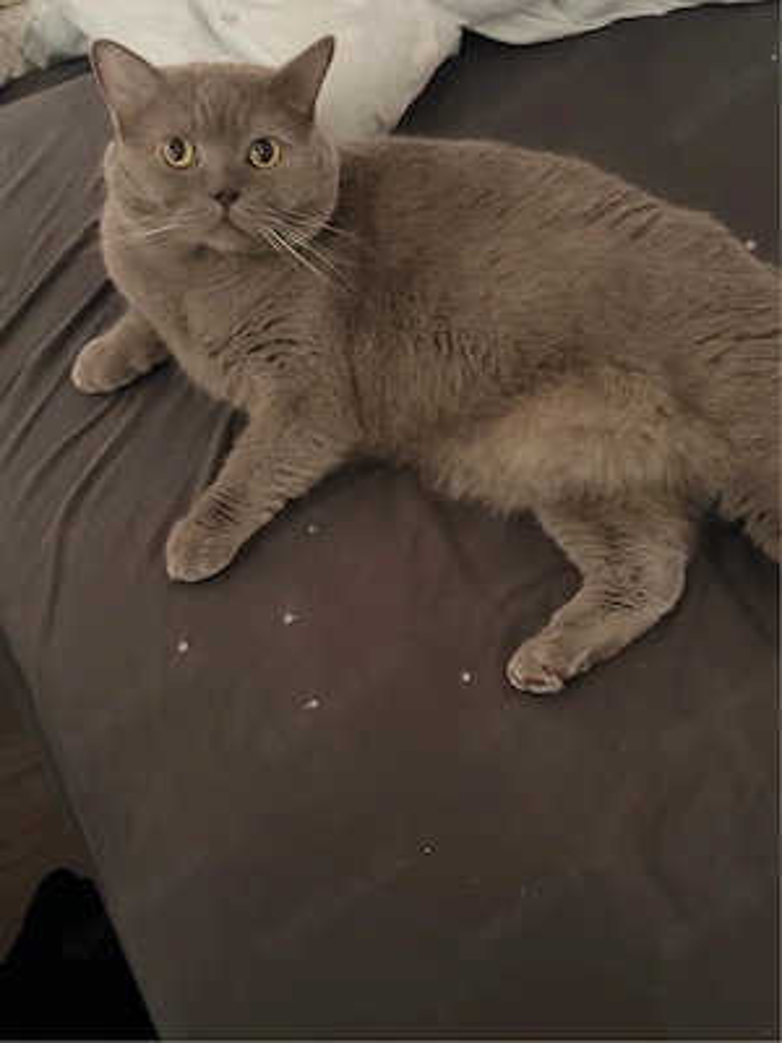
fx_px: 1265
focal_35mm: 42
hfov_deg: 34.3
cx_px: 391
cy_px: 522
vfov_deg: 44.8
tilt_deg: -58.6
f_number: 1.78
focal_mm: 6.76
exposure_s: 1/15
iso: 800
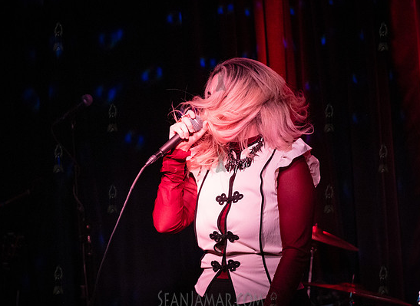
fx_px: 997
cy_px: 166
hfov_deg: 23.7
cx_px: 255
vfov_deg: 17.5
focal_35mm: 83
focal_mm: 70
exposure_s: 1/320
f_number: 4
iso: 12800
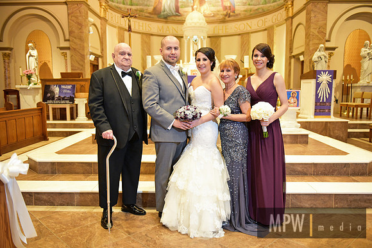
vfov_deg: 42.3
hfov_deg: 60.3
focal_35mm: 31
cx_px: 186
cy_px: 124
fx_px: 320
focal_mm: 31
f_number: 2.8
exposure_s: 1/160
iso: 2000
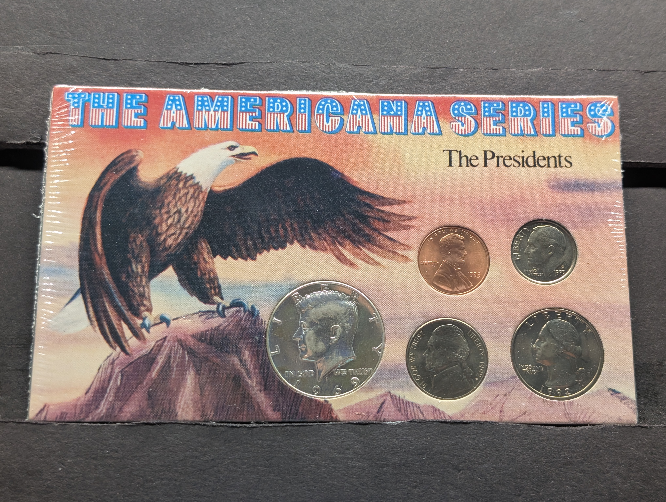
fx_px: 944
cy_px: 251
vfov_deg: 29.7
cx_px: 333
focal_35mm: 49
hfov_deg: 38.9
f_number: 1.68
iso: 123
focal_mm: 6.9
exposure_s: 1/88.6
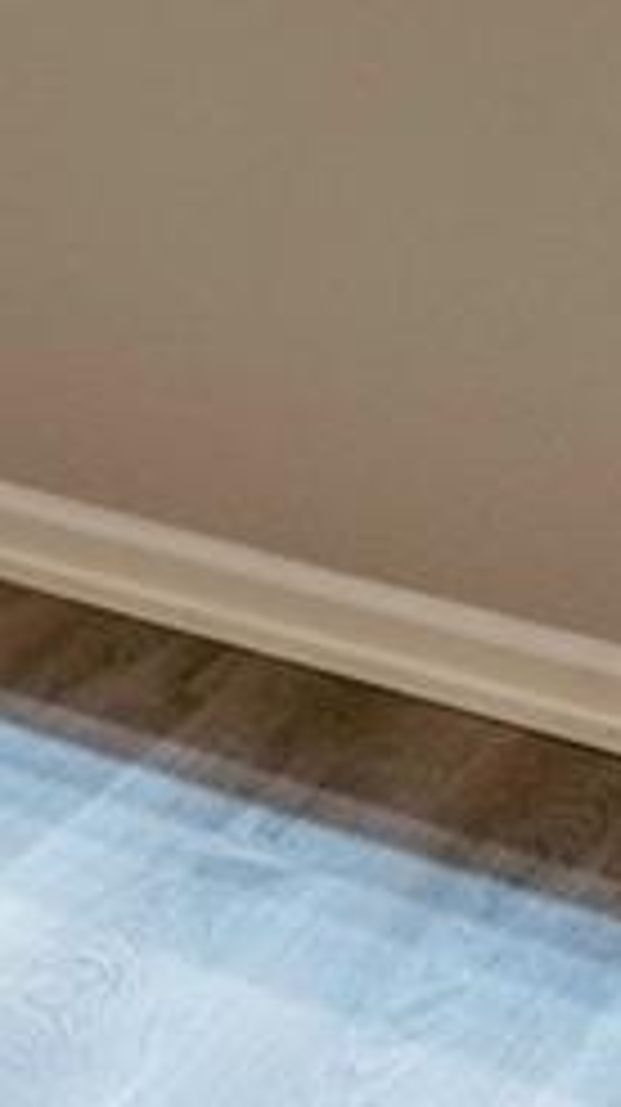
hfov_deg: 9.3
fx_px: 3197
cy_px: -706
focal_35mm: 109
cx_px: -1084
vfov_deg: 17.1
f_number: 4.5
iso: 2500
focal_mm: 16
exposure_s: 1/200
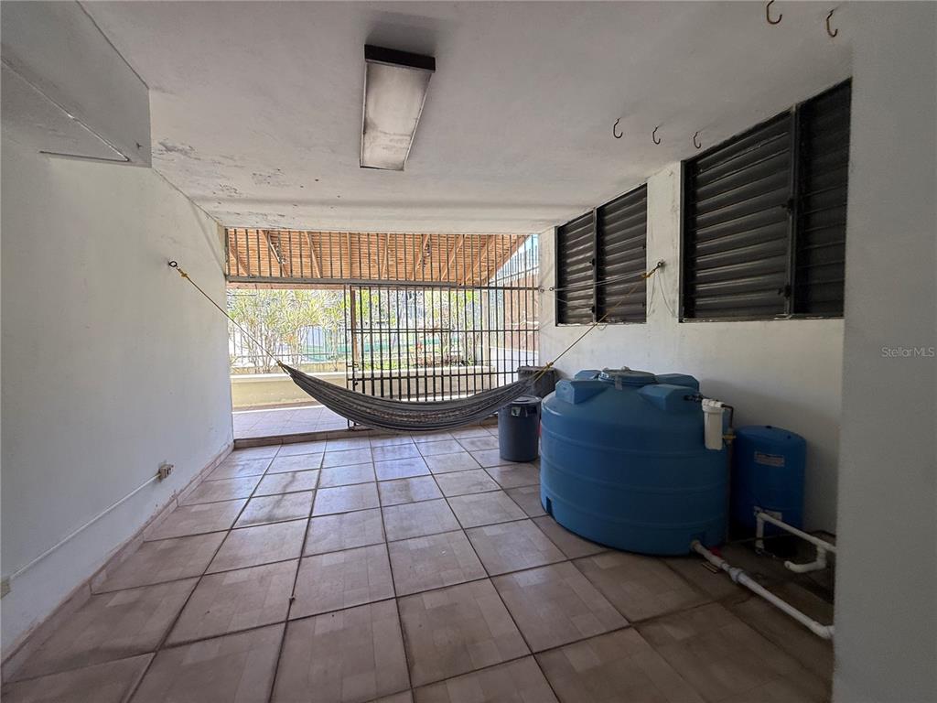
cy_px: 352
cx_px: 468
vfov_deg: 85.7
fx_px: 379
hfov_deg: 102.1
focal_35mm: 14
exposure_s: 1/109
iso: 50
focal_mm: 2.22
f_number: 2.2
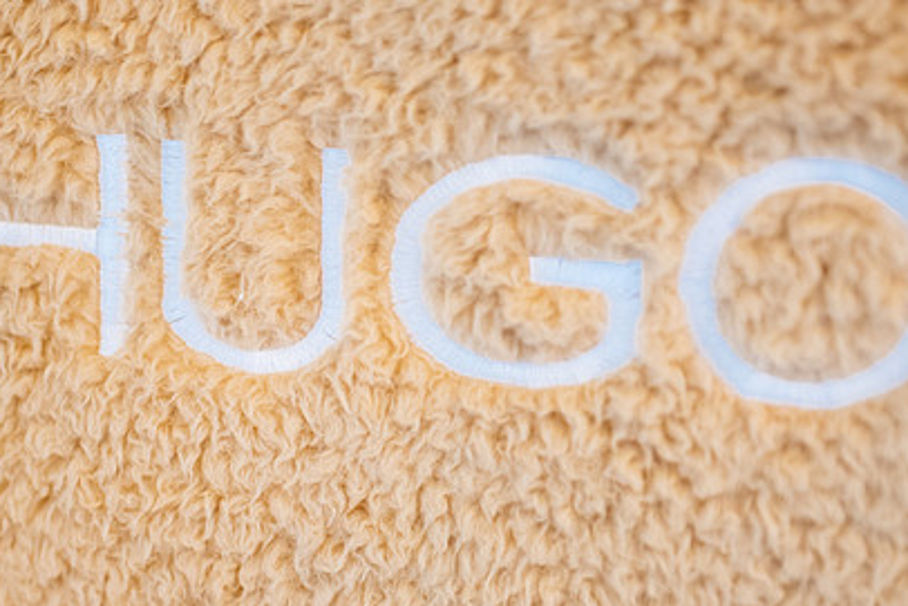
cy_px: 378
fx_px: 1413
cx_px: 458
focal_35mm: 56
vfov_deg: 24.1
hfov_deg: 35.6
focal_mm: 35
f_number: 2
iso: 3200
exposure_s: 1/160
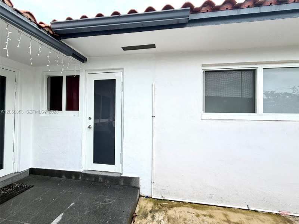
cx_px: 150
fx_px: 121
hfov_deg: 102.1
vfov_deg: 85.7
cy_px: 112
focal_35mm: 14
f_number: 2.2
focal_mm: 2.22
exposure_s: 1/770
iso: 40
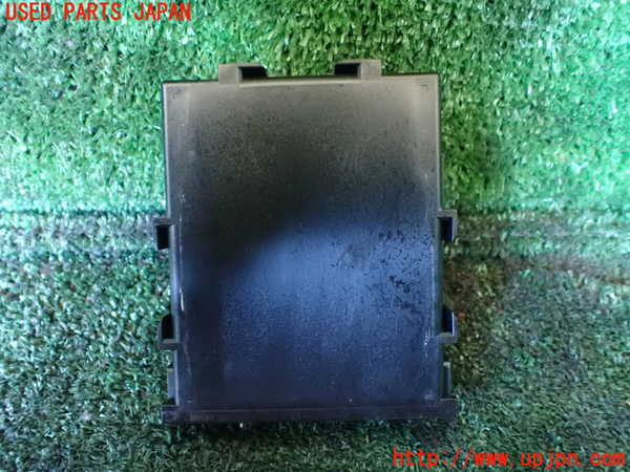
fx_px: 546
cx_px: 315
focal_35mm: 30
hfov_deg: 60.0
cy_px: 236
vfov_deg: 46.8
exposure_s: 1/25
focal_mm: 5.4
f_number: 2.3
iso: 1600
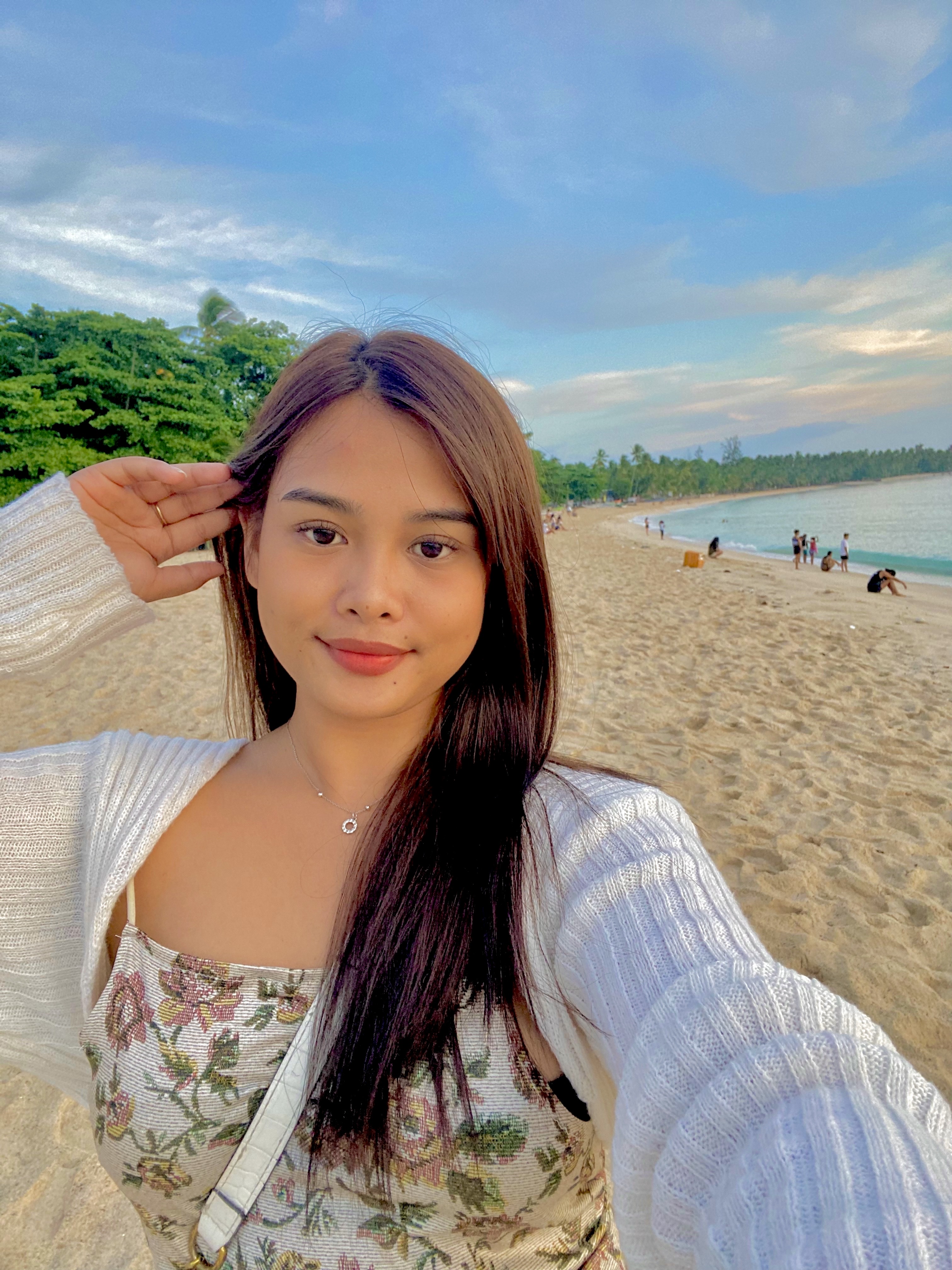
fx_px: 843
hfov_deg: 58.9
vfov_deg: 73.9
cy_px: 635
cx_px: 476
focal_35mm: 23
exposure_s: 1/111
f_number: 2.2
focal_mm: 2.71
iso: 100
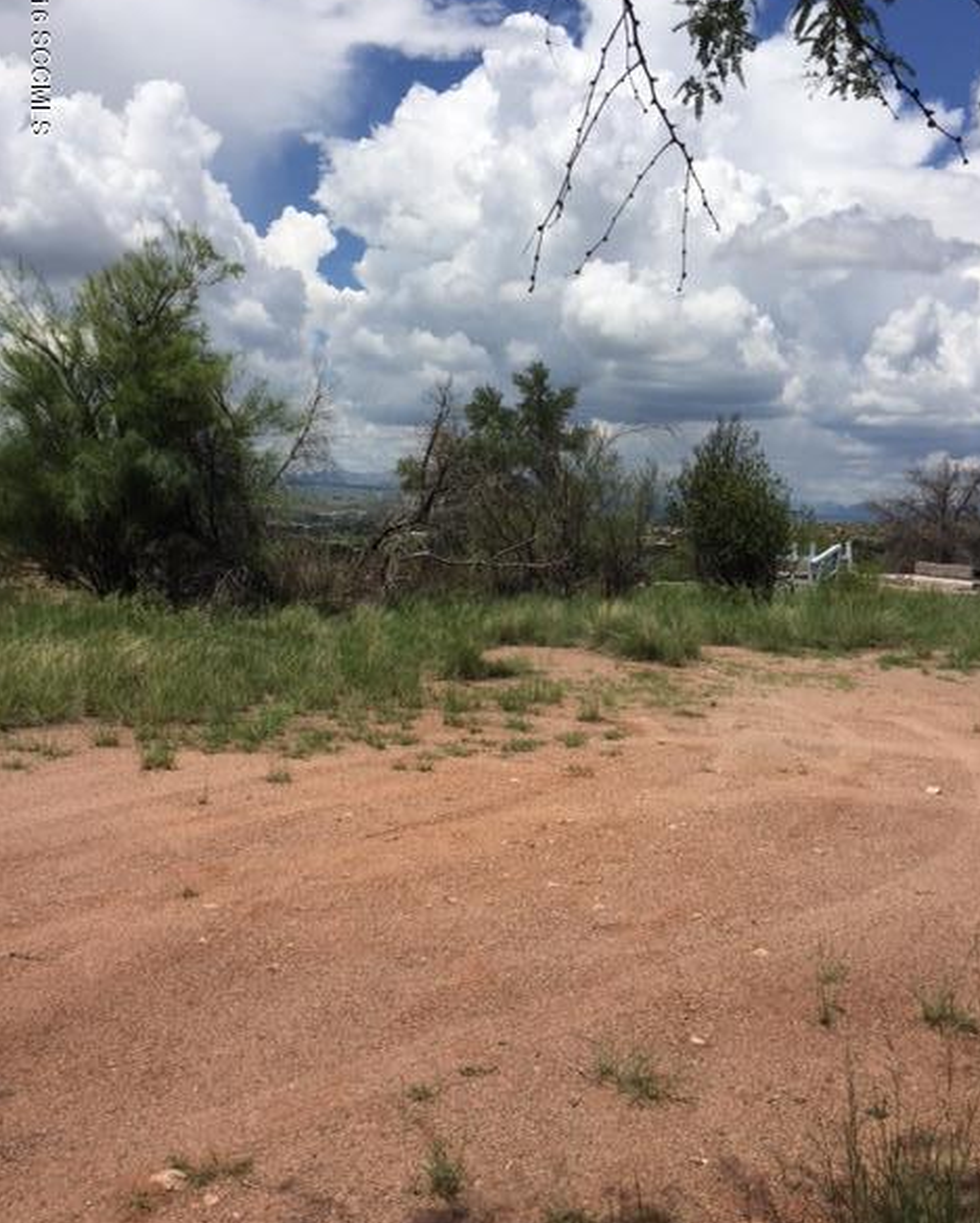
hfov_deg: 47.2
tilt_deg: -4.0
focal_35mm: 31
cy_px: 605
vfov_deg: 57.1
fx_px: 1123
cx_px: 500
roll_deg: -2.6
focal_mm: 4.15
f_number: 2.2
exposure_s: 1/4950
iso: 32
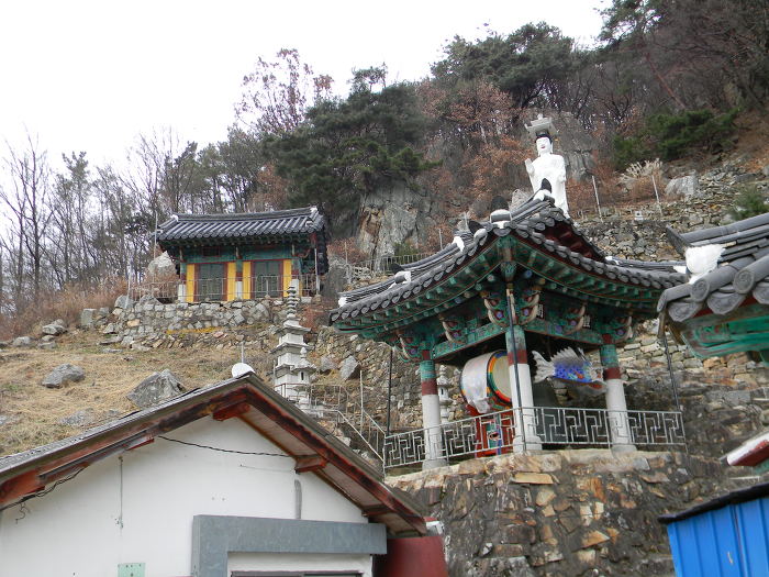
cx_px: 384
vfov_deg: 39.7
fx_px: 800
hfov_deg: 51.4
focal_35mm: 36
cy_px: 288
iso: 80
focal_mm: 6.4
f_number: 3.7
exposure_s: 1/71.8
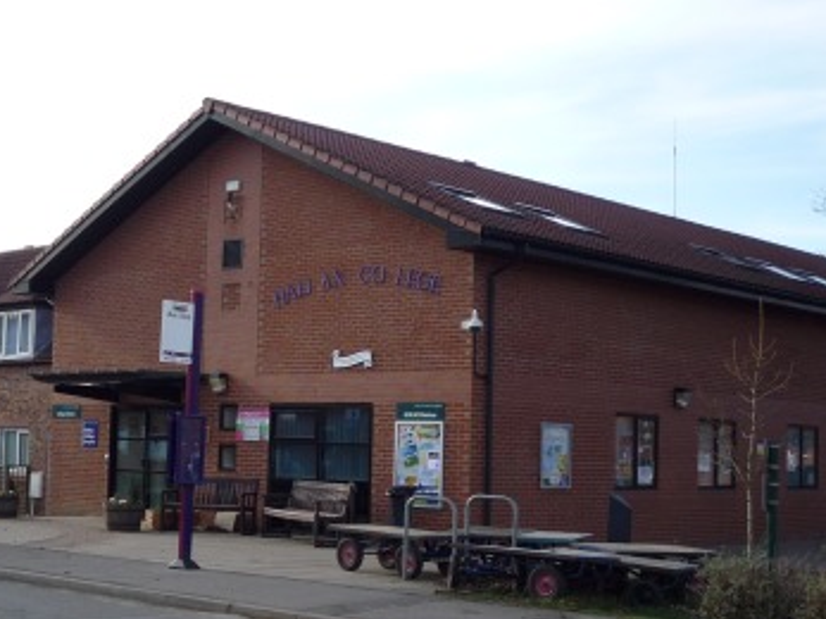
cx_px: 274
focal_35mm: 59
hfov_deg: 32.4
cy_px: 379
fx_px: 1407
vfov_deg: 24.7
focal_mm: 5.2
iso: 100
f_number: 4
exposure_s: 1/320
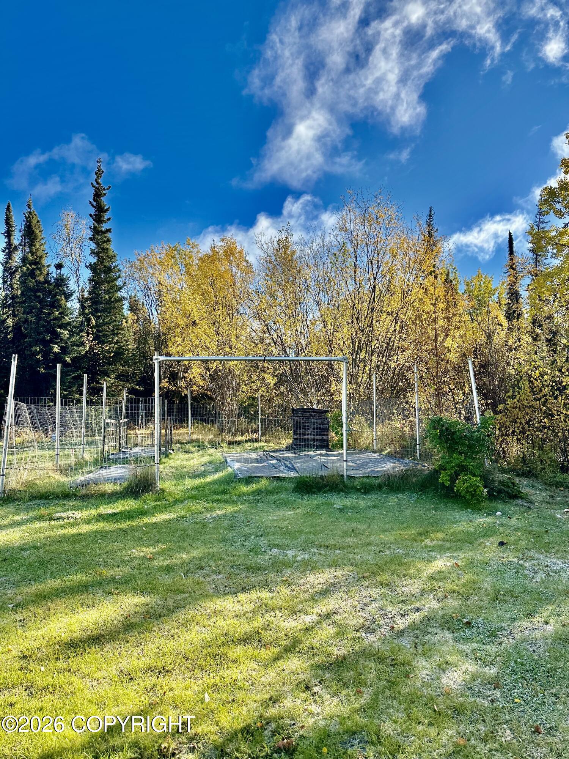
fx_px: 526
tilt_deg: +4.3
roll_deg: -1.1
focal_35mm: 24
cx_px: 284
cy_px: 380
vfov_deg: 71.6
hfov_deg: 56.8
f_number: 1.78
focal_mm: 6.86
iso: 80
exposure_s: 1/2469
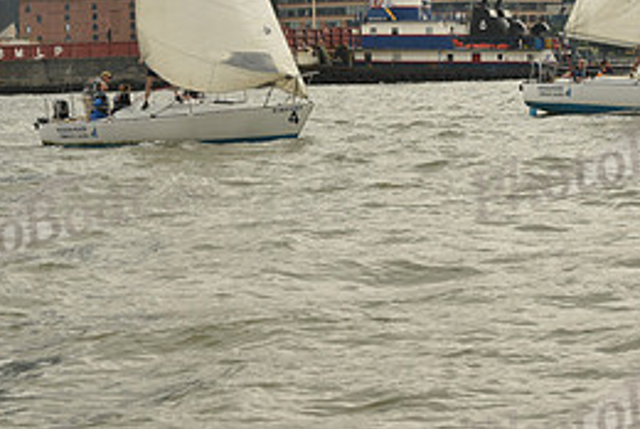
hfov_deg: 13.1
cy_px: 63
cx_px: 345
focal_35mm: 156
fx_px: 2776
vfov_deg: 8.8
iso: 400
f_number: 11
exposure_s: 1/800
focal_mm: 70
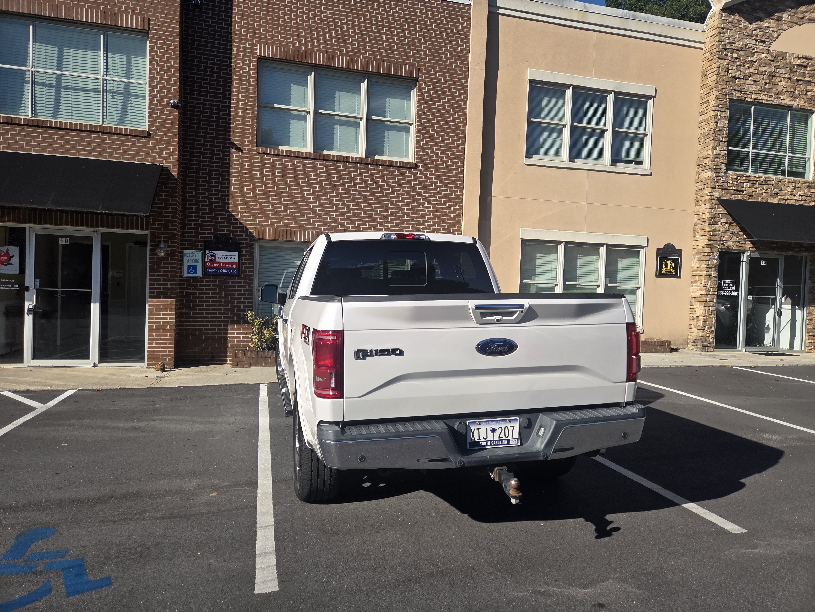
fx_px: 542
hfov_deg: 73.9
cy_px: 306
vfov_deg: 58.9
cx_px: 408
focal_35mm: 23
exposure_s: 1/4663
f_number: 1.8
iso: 80
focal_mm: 5.4
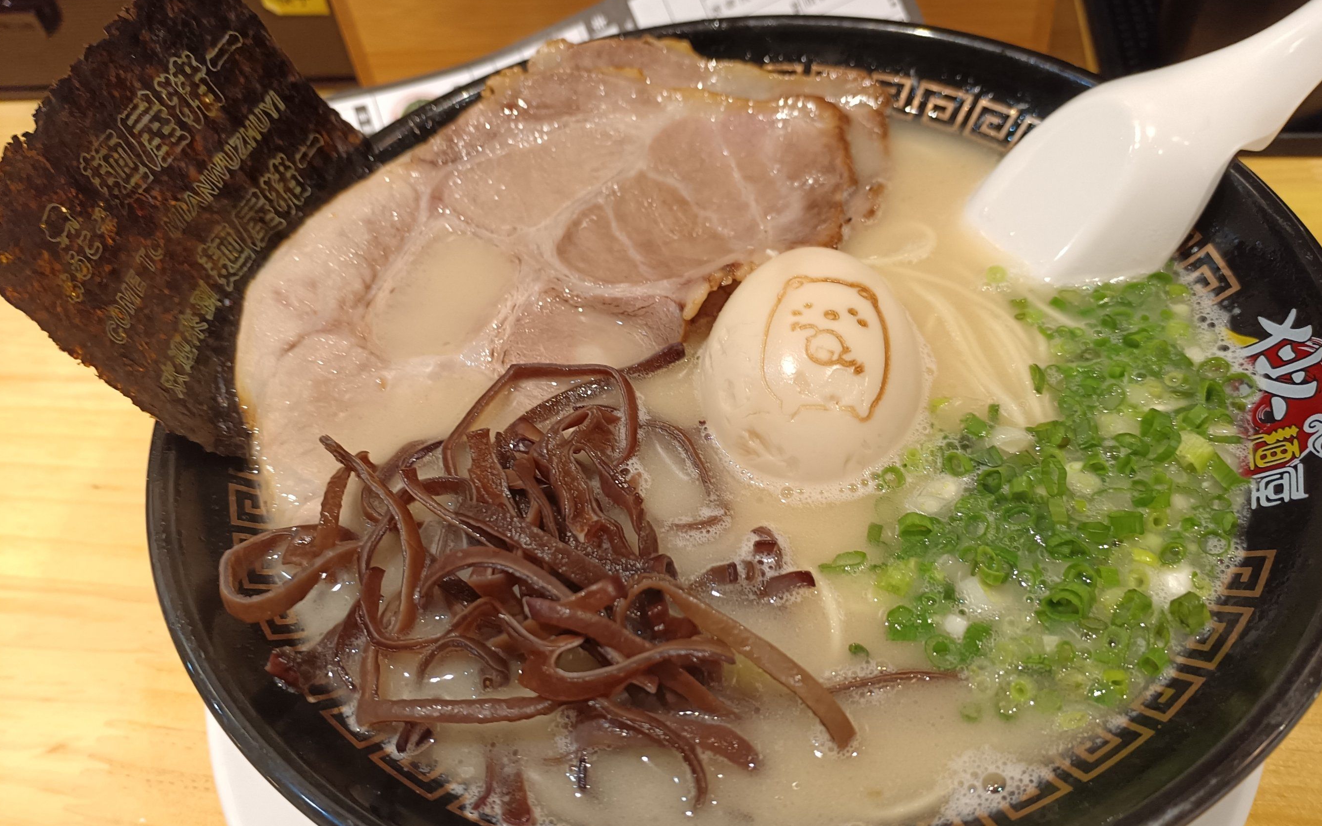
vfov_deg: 44.5
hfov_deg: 66.5
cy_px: 451
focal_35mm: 28
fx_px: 1009
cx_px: 669
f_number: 1.8
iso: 290
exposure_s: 1/33.3
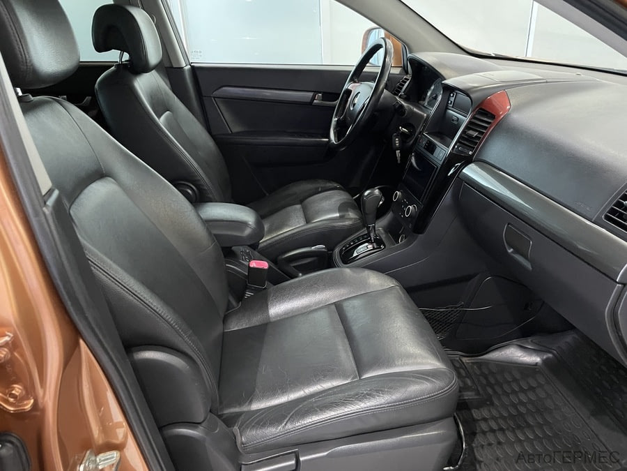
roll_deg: +3.5
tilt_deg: -24.2
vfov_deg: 53.1
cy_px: 236
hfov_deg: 67.3
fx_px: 471
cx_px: 314
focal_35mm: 26
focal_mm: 4.2
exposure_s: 1/25
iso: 800
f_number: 1.6
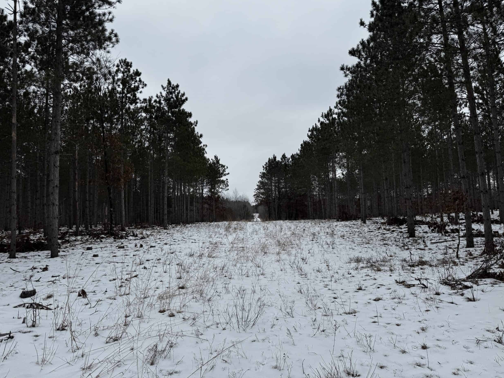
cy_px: 182
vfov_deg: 54.9
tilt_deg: +3.2
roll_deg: +1.8
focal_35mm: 25
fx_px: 364
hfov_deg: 69.4
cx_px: 249
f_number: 1.78
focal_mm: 6.76
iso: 80
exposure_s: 1/2833
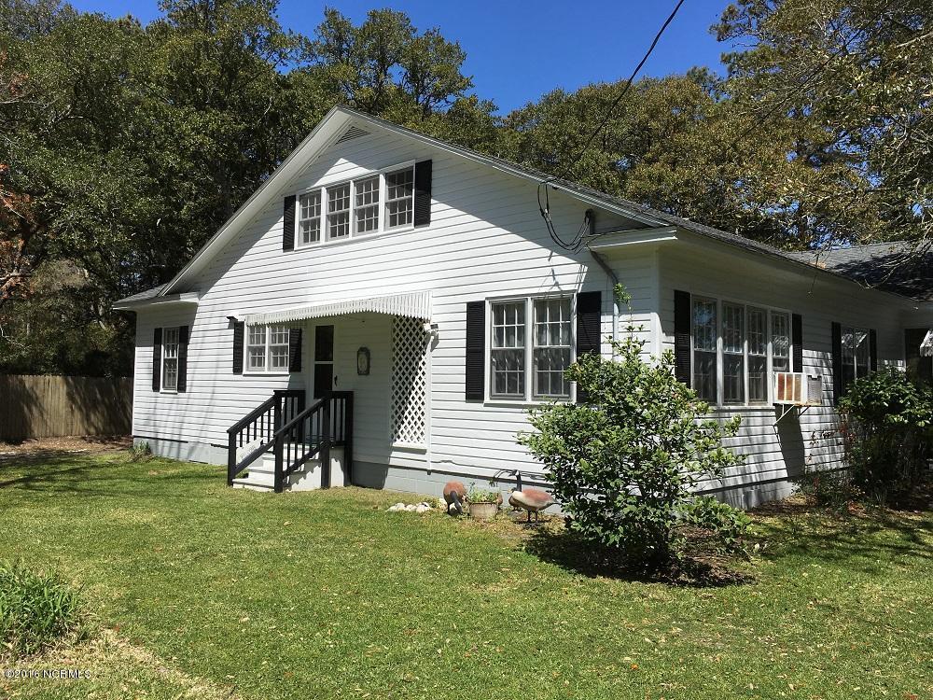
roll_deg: -1.1
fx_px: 782
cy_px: 350
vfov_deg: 48.2
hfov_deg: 61.7
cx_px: 466
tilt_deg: +4.1
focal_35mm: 29
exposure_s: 1/2262
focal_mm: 4.15
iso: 25
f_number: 2.2
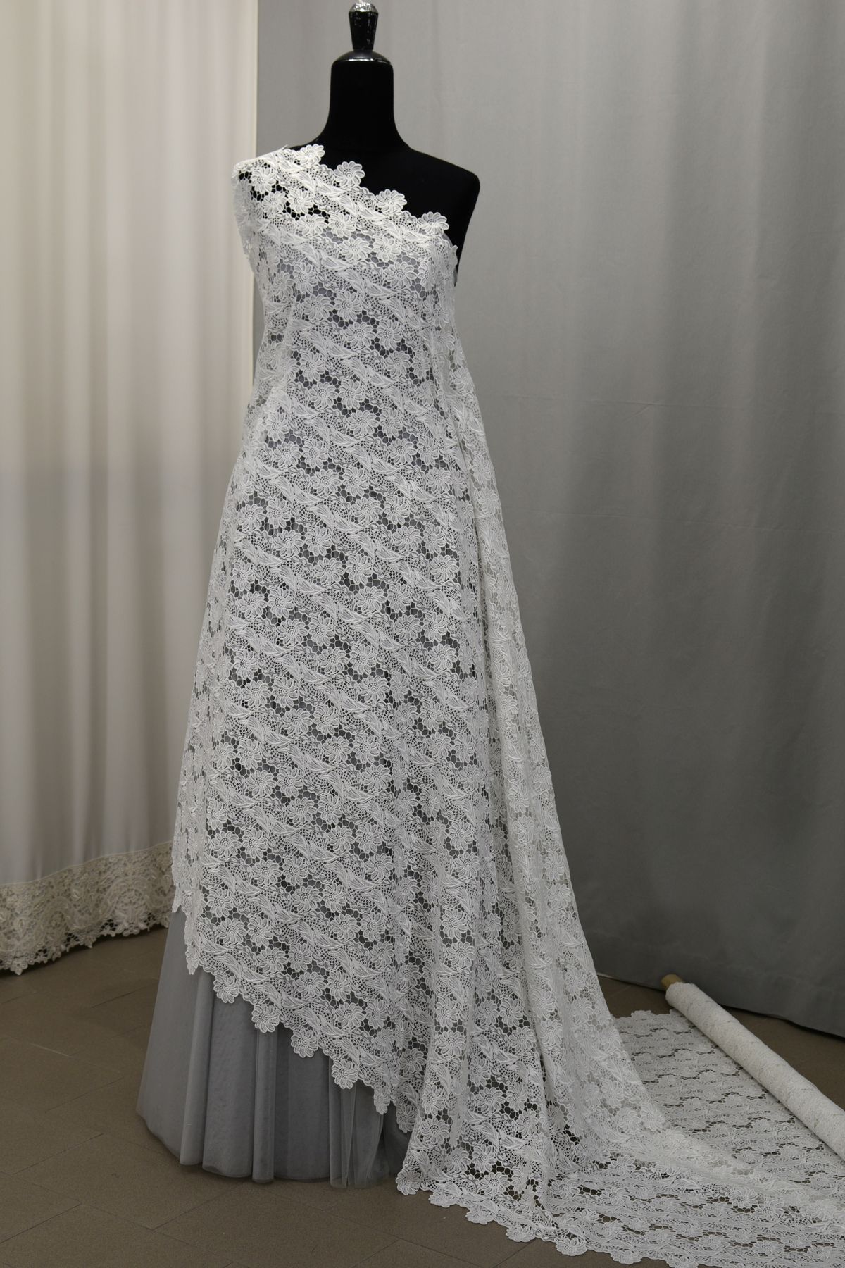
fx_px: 1848
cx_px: 422
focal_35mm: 52
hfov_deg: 25.8
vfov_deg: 37.9
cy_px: 634
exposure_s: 1/25
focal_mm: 35
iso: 100
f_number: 5
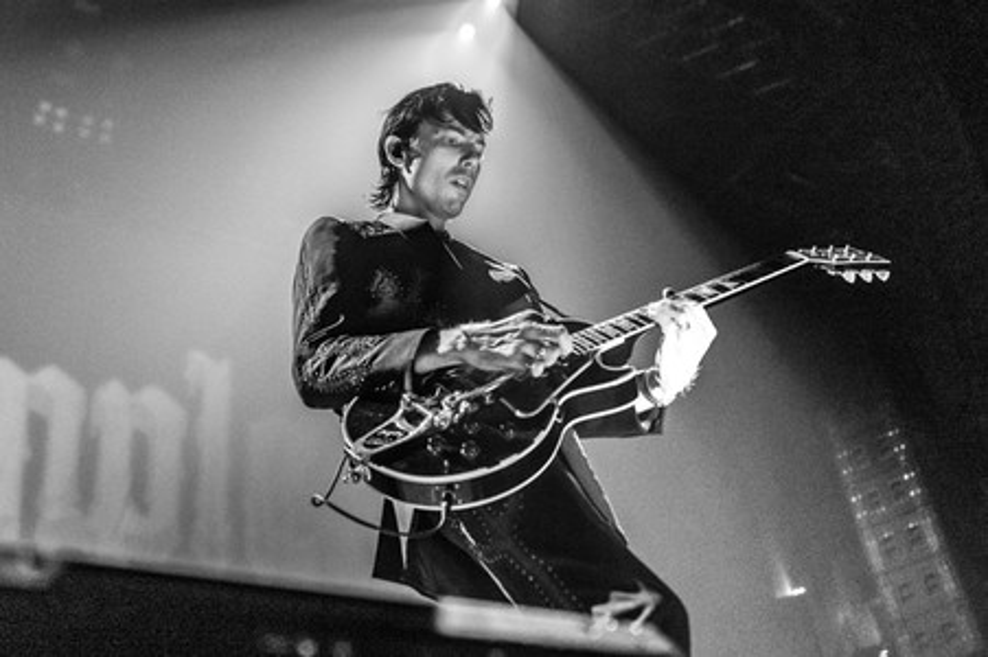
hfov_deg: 55.8
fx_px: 932
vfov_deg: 38.8
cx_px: 494
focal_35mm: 34
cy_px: 328
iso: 5000
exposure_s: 1/250
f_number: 2.8
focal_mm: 34
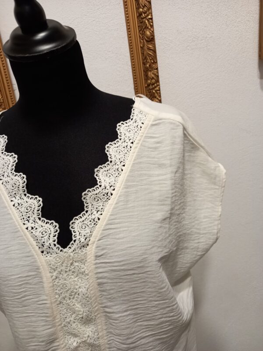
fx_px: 253
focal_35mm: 25
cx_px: 132
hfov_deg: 54.9
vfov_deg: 69.4
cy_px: 176
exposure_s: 1/33.3
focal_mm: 4.6
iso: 200
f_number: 2
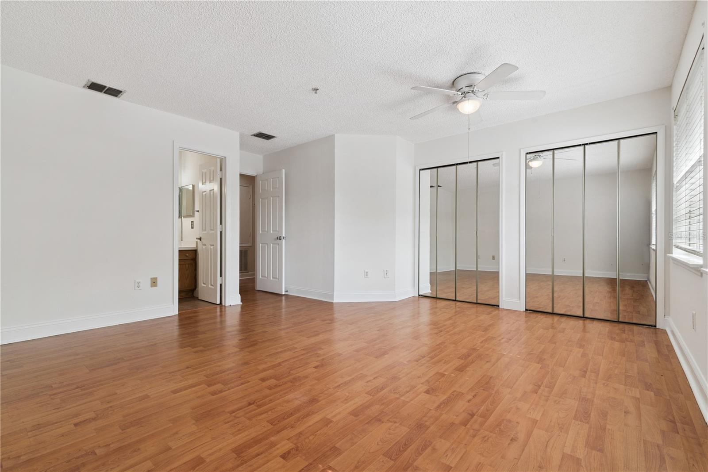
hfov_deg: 96.7
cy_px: 236
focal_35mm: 16
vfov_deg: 73.8
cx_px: 354
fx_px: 315
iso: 250
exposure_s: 1/15
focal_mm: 16
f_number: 10
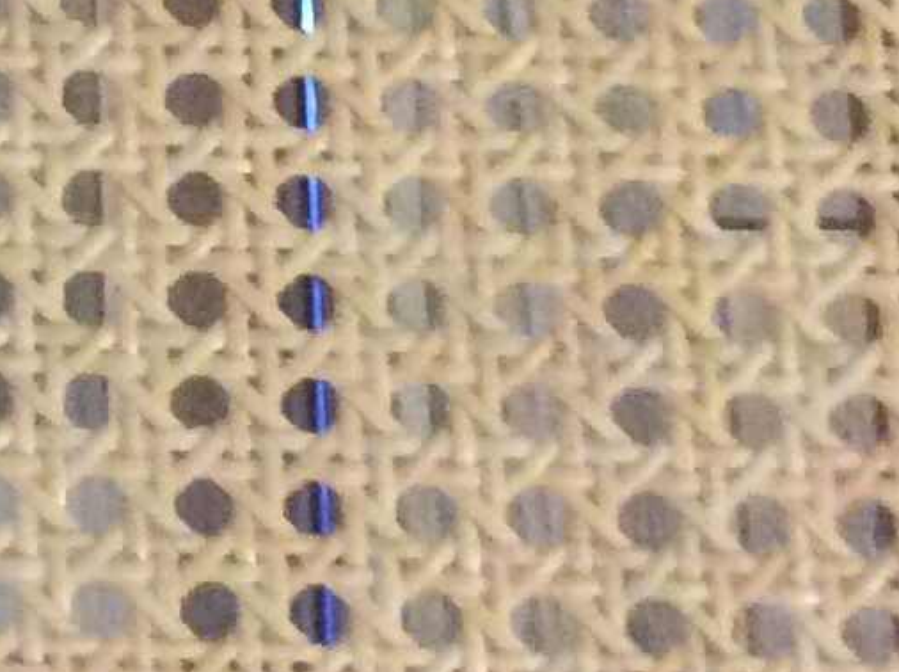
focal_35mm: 164
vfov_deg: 8.8
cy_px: -315
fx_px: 4253
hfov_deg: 11.3
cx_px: -631
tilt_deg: -74.4
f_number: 2.4
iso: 250
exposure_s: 1/17
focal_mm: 3.3
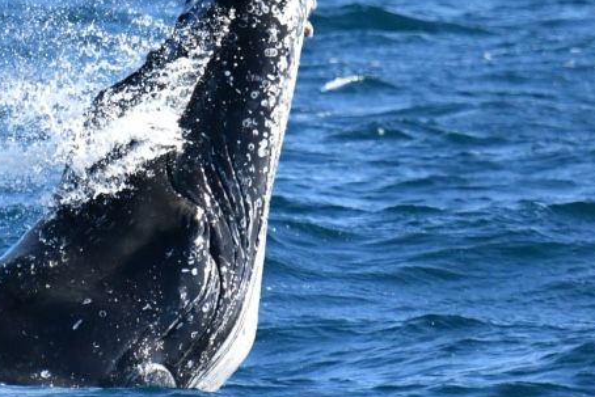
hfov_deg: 2.0
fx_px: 17474
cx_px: 90
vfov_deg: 1.3
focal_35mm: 1057
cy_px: 155
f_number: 6.3
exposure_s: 1/8000
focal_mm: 600
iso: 2800
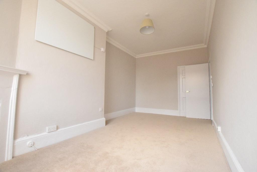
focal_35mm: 15
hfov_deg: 100.4
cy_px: 86
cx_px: 128
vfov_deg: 77.3
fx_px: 107
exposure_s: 1/320
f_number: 6.3
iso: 3200
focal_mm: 10
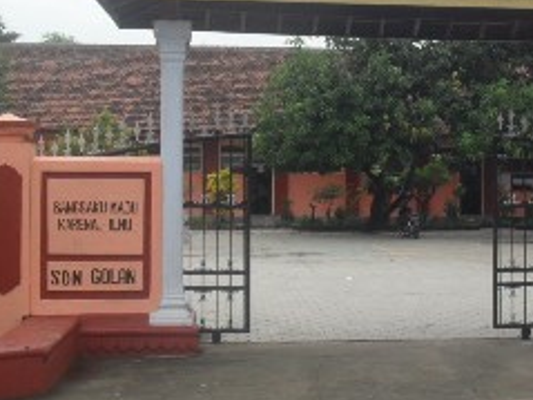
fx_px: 1154
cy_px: 132
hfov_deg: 25.3
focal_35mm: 75
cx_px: 462
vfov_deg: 19.6
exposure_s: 1/125
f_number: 8.4
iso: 100
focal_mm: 6.3
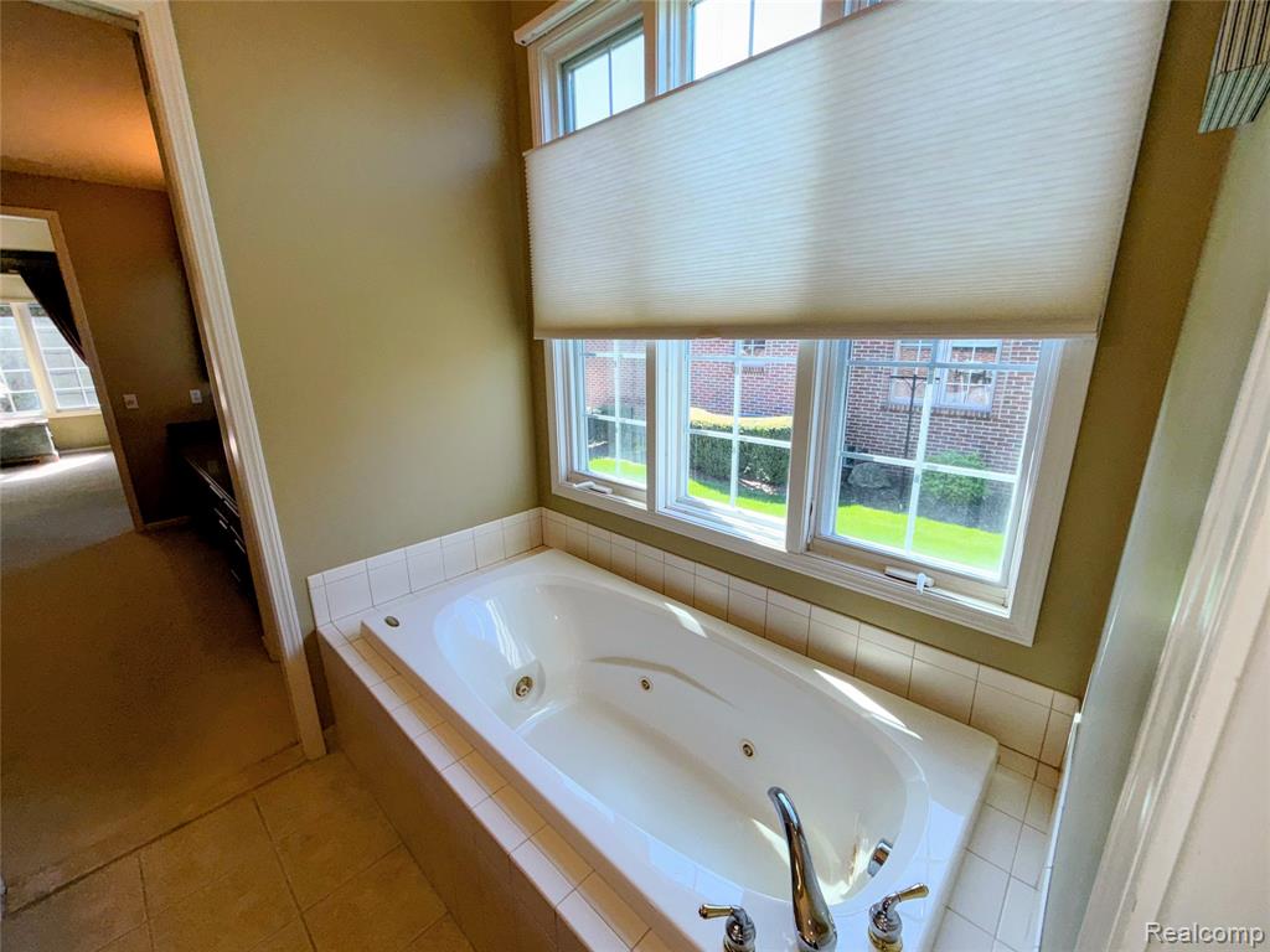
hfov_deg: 102.1
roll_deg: +0.1
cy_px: 476
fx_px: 514
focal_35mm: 14
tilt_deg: -15.6
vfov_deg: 85.7
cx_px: 635
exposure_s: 1/120
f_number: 2.2
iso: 40
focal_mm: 2.22
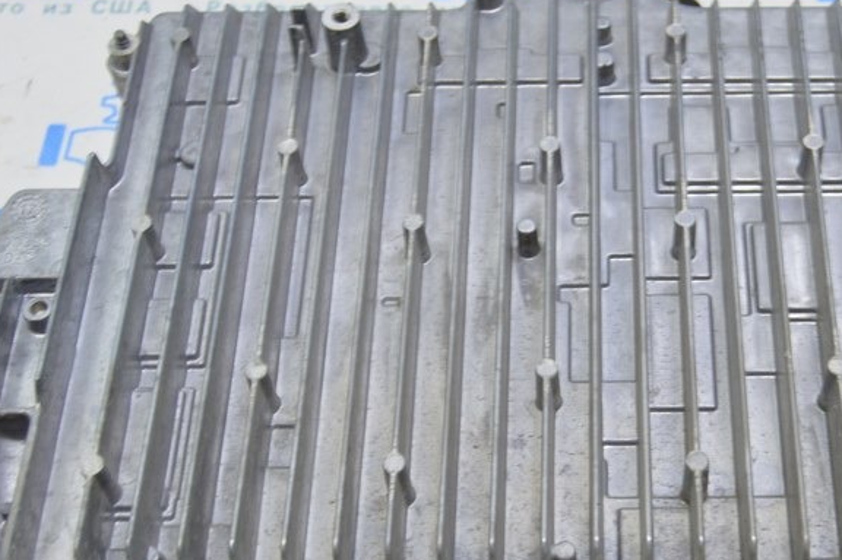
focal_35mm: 64
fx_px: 1496
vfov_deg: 21.2
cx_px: 577
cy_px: 341
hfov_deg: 31.1
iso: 400
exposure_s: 1/20
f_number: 5.6
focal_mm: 24
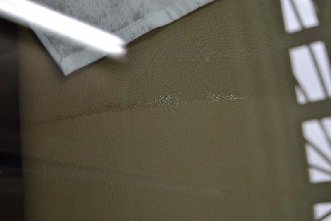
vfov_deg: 23.8
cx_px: 166
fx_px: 524
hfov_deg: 35.1
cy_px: 110
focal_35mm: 57
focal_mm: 38
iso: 400
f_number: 4.8
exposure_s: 1/60
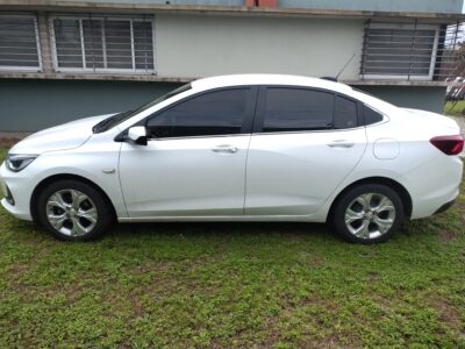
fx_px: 336
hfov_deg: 69.4
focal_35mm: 25
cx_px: 232
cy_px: 174
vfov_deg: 54.9
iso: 144
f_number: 1.7
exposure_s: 1/640
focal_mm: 4.71
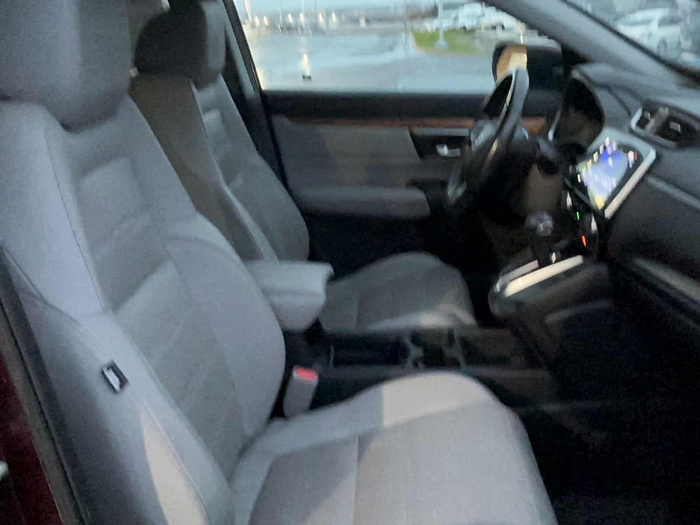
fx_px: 607
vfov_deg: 46.8
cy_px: 262
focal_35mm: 30
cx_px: 350
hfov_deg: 60.0
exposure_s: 1/40
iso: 1000
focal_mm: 3
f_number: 1.8
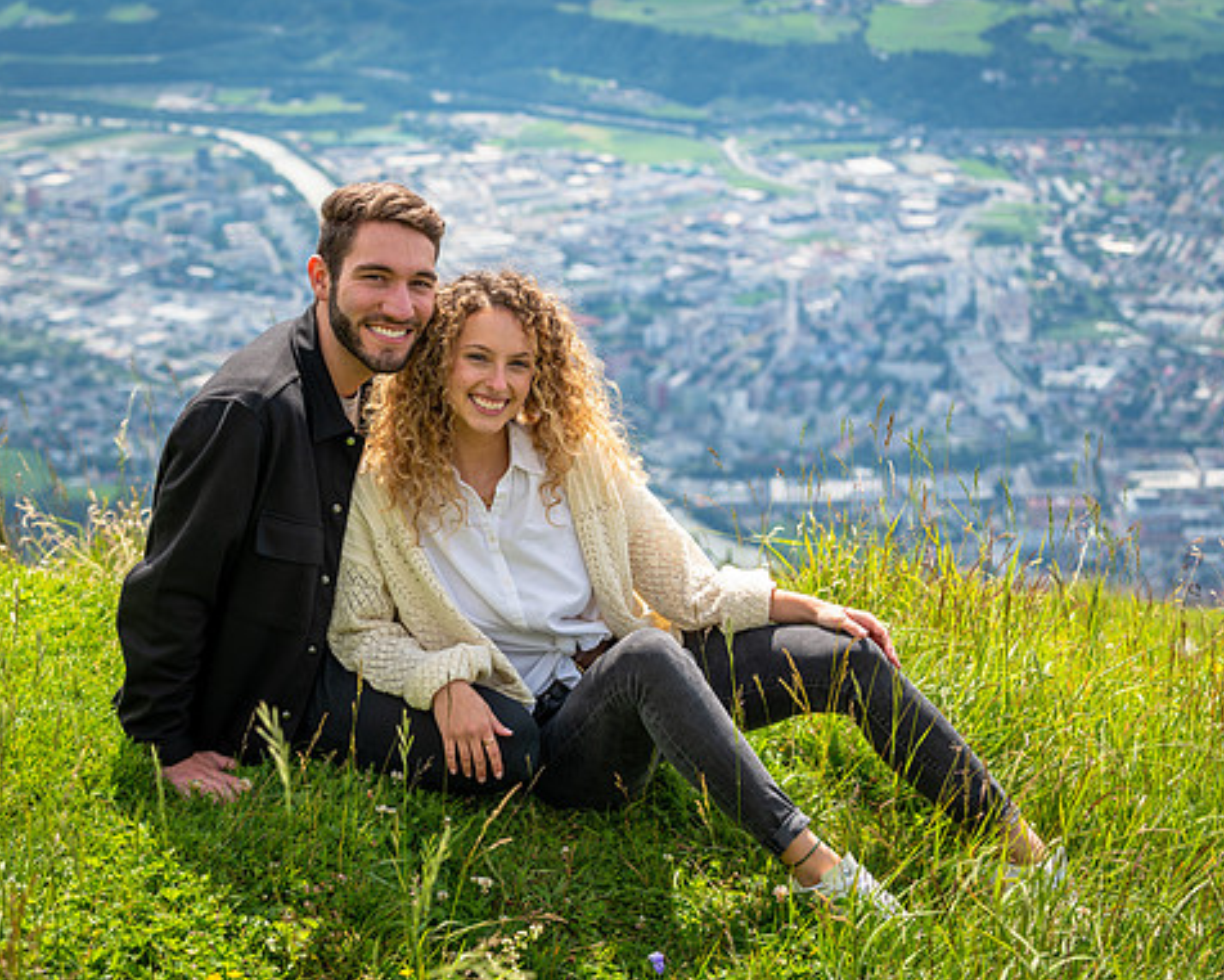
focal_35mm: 80
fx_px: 2899
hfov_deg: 23.8
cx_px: 589
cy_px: 491
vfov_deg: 19.2
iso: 100
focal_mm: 70
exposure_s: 1/320
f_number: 5.6
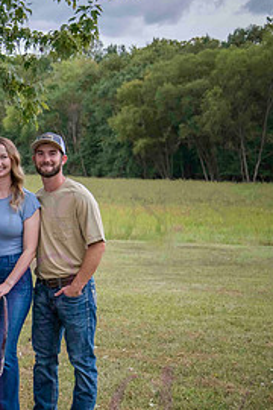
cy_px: 285
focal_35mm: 99
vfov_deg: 20.5
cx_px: -50
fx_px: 1126
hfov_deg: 13.5
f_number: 4.2
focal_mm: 46
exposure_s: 1/640
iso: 400
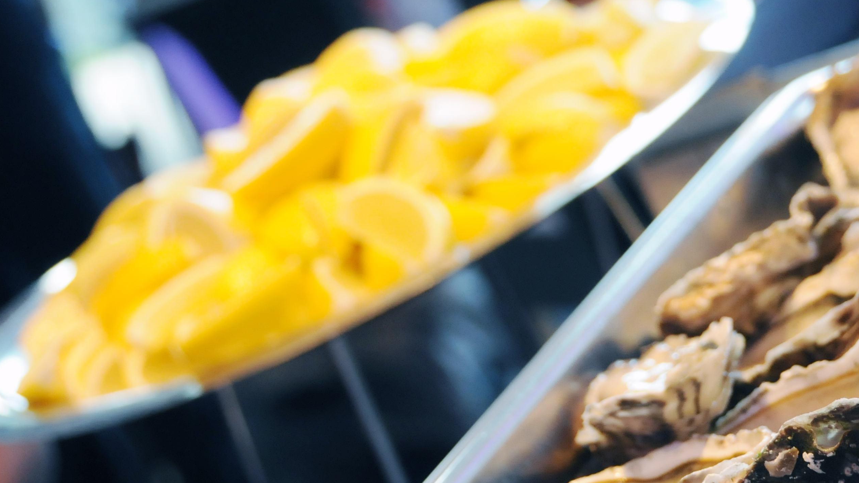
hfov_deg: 18.2
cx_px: 650
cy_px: 274
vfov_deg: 10.4
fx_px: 2665
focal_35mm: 117
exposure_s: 1/50
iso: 800
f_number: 4.5
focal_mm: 44
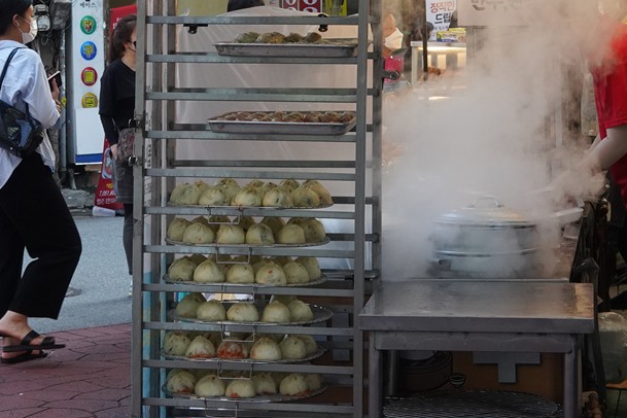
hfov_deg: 17.8
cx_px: 264
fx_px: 2003
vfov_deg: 11.8
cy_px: 13
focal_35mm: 115
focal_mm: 35
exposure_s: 1/100
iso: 1250
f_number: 10
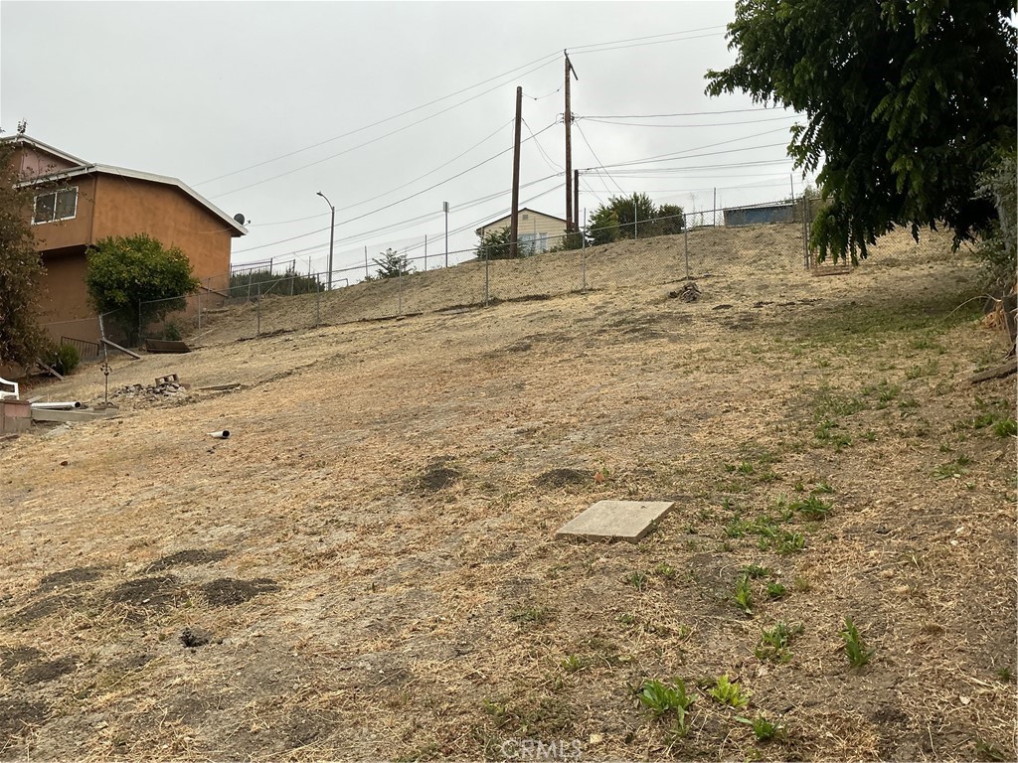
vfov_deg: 48.2
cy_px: 382
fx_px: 853
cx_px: 509
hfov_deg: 61.7
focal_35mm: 29
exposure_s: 1/262
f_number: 1.8
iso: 25
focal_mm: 3
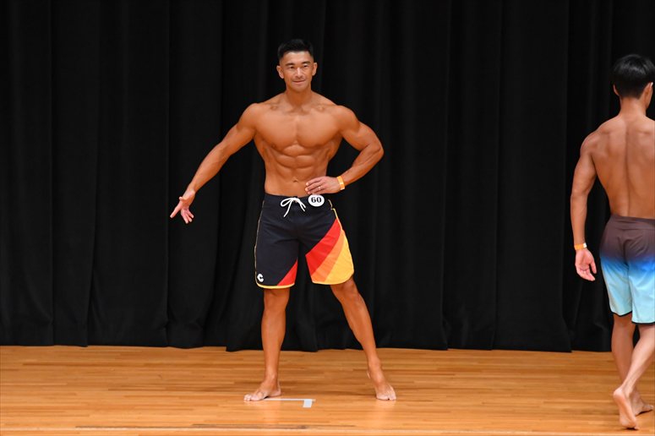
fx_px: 5183
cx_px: 328
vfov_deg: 4.8
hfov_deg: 7.2
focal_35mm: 285
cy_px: 218
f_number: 5.6
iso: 4000
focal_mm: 190
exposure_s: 1/400
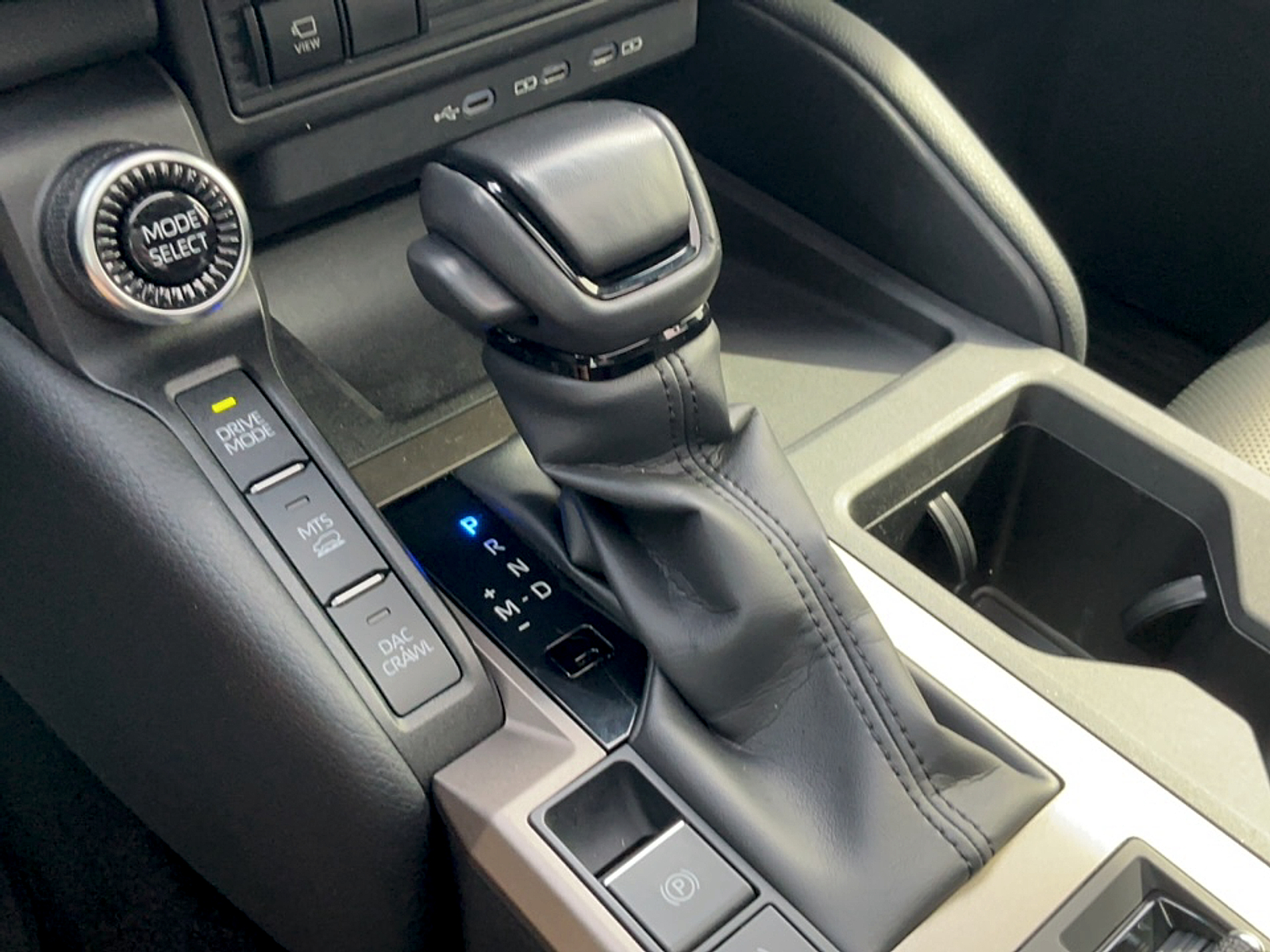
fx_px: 1101
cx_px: 635
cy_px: 476
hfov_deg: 60.0
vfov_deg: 46.8
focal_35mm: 30
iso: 80
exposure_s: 1/60
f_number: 1.8
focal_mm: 3
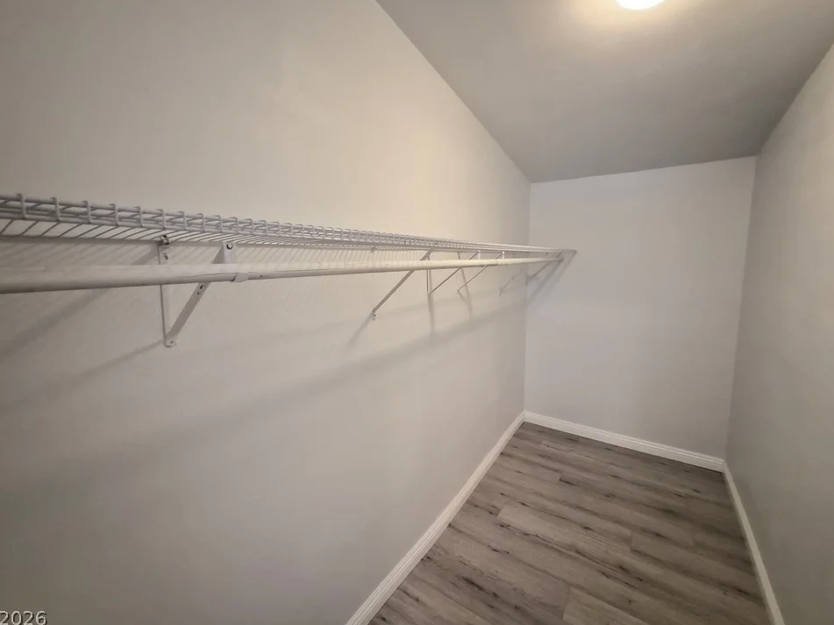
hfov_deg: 102.0
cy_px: 296
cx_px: 400
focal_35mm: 14
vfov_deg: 85.6
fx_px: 337
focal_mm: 1.7
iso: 320
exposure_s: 1/60
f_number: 2.2
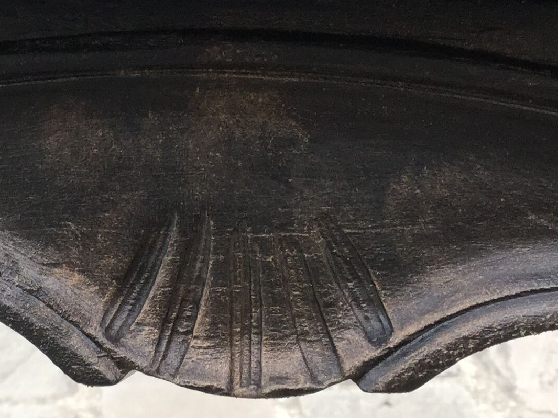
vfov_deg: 15.6
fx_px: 1532
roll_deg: +6.7
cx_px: 103
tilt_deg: -26.9
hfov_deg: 20.4
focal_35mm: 95
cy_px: 256
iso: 40
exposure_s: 1/100
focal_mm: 3.3
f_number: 2.4
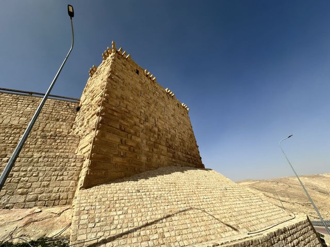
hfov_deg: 102.1
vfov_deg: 85.7
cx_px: 165
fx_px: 133
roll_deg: +5.6
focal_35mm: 14
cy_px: 124
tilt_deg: +29.0
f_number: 2.2
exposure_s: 1/2506
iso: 50
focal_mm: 2.22
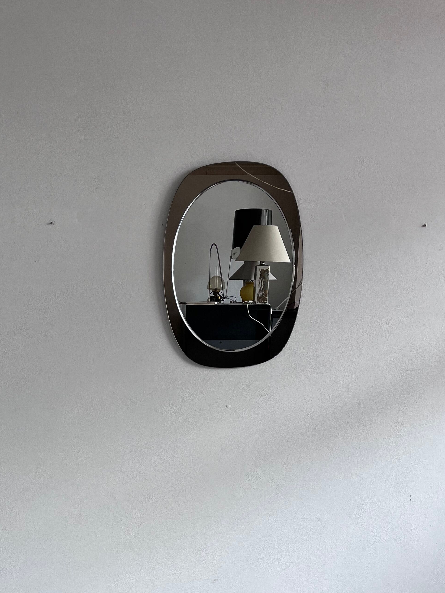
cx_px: 119
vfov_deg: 43.8
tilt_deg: -12.6
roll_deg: -0.3
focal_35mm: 41
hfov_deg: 34.5
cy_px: 464
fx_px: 703
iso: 50
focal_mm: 5.1
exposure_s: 1/100
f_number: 1.6
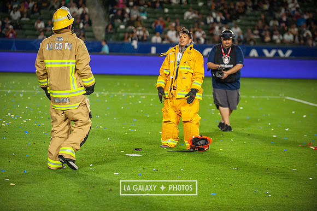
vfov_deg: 10.1
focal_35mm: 135
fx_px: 1188
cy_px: 106
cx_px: 158
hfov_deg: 15.2
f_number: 2.8
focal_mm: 135
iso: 3200
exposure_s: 1/2500
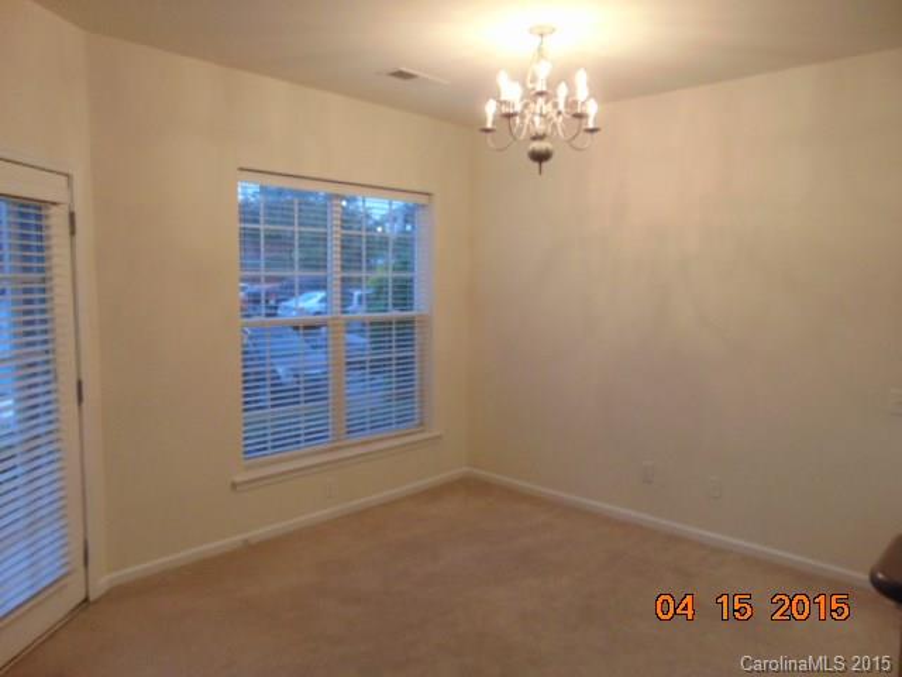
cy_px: 338
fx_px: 651
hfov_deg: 69.4
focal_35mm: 25
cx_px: 451
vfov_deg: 54.9
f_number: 3
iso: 200
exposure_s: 1/30
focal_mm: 4.5
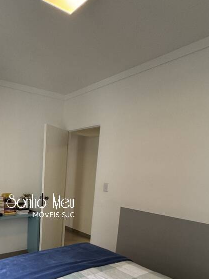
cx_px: 24
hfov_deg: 46.7
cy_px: 206
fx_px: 217
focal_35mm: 27
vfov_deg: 61.9
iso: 125
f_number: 2.2
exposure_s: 1/120
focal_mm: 2.22
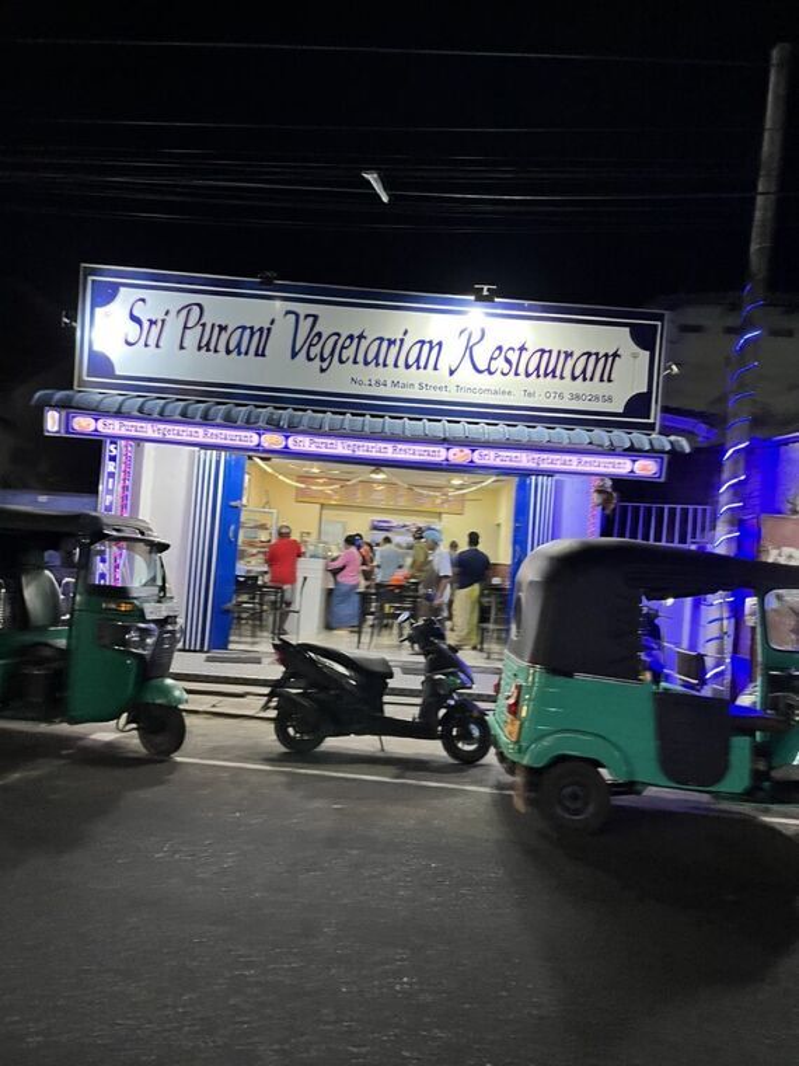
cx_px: 400
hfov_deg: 53.1
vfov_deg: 67.3
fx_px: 800
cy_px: 533
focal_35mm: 26
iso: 320
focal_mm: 5.1
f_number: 1.6
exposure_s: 1/60
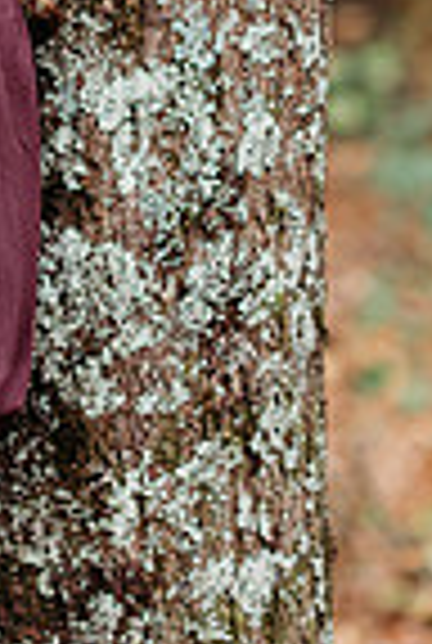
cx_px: -171
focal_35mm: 267
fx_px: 4783
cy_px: 32
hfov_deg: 5.1
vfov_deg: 7.7
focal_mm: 85
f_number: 2.2
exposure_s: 1/500
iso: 250
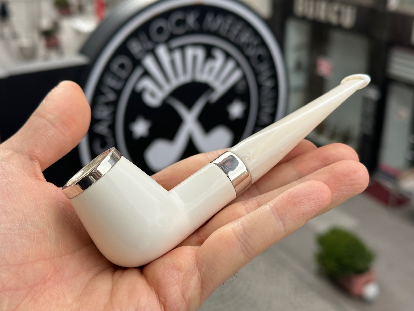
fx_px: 574
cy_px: 156
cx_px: 207
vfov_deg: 30.3
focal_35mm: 48
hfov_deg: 39.7
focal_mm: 6.86
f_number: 1.78
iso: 64
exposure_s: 1/944
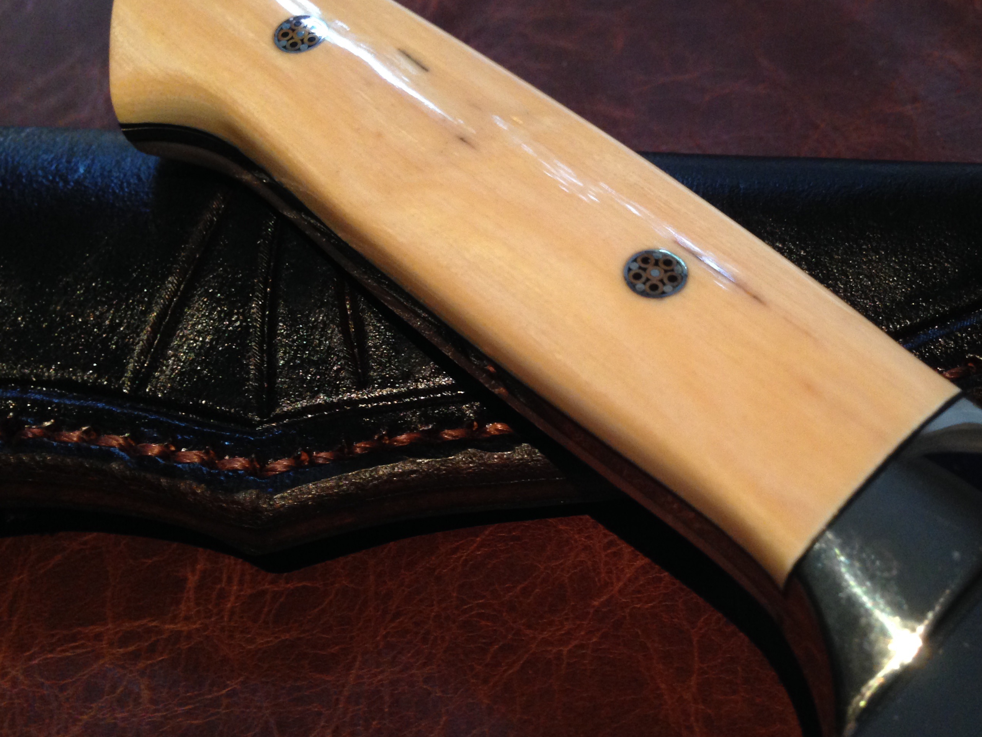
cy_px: 322
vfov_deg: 34.3
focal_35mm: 42
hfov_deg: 44.5
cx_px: 603
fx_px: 1191
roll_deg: +7.8
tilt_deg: -39.6
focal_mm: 4.12
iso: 160
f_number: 2.4
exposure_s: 1/20
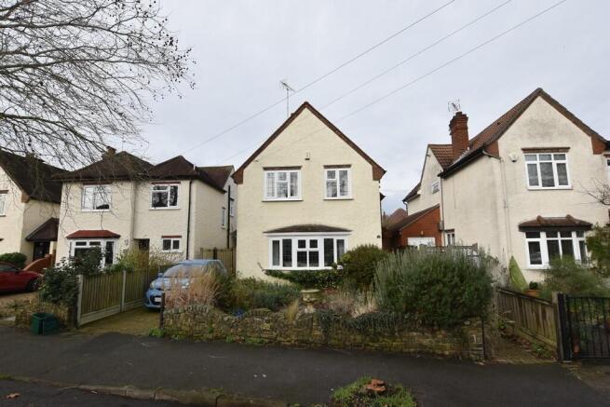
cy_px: 204
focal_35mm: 18
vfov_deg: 67.4
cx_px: 305
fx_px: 305
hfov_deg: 90.0
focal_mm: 12
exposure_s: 1/250
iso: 220
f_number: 8
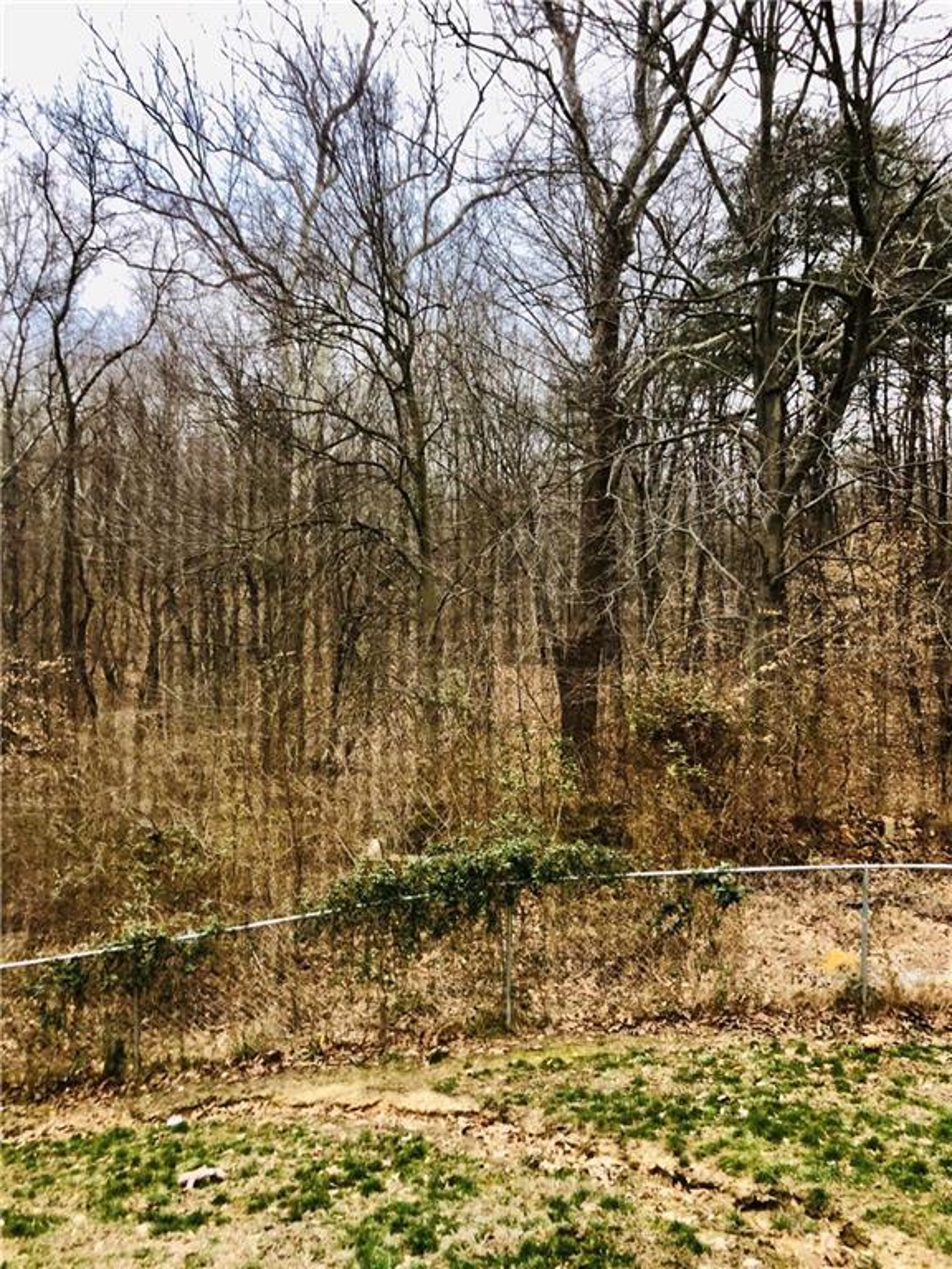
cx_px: 476
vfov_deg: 63.4
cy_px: 634
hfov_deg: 49.7
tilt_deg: -4.6
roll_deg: -1.9
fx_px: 1027
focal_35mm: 28
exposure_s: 1/24
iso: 40
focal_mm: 3.99
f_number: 1.8
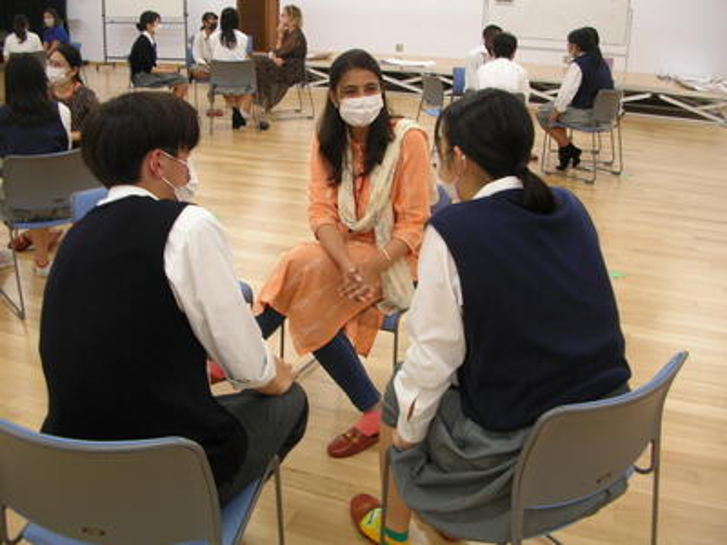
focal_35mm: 35
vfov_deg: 40.7
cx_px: 364
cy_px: 272
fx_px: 735
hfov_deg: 52.6
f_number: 2.8
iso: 50
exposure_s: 1/15.7
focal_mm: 5.8
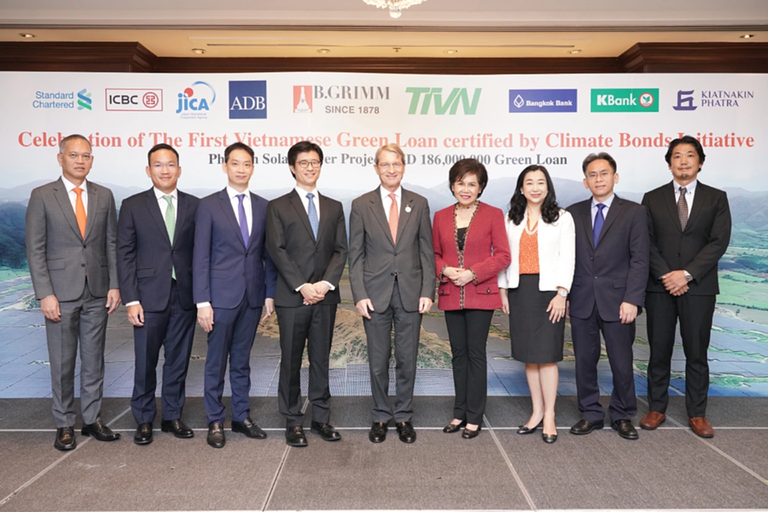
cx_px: 384
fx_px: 661
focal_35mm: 31
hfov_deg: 60.3
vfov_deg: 42.3
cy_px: 256
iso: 5000
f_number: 7.1
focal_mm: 31
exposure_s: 1/160
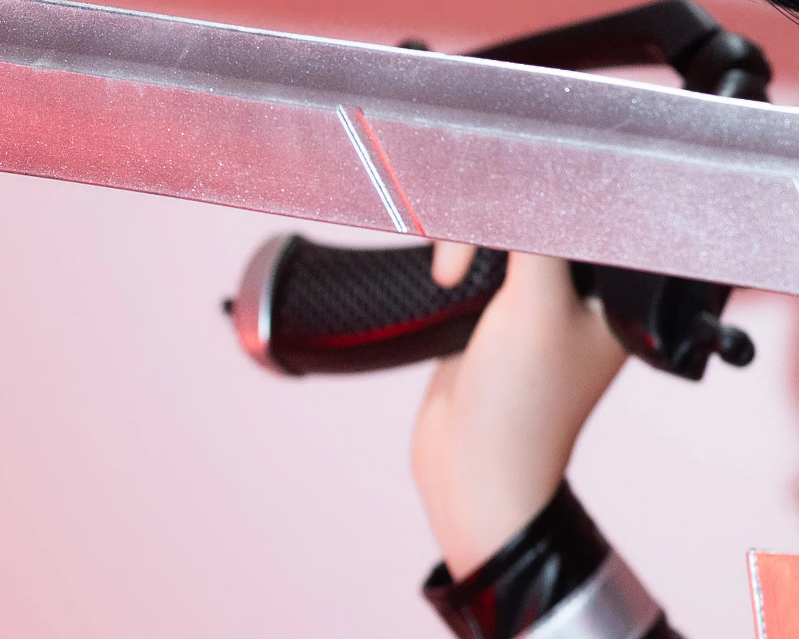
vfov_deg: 8.8
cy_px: 361
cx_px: 1478
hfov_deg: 10.3
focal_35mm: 176
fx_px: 4161
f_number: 2.8
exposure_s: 1/320
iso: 800
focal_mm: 35
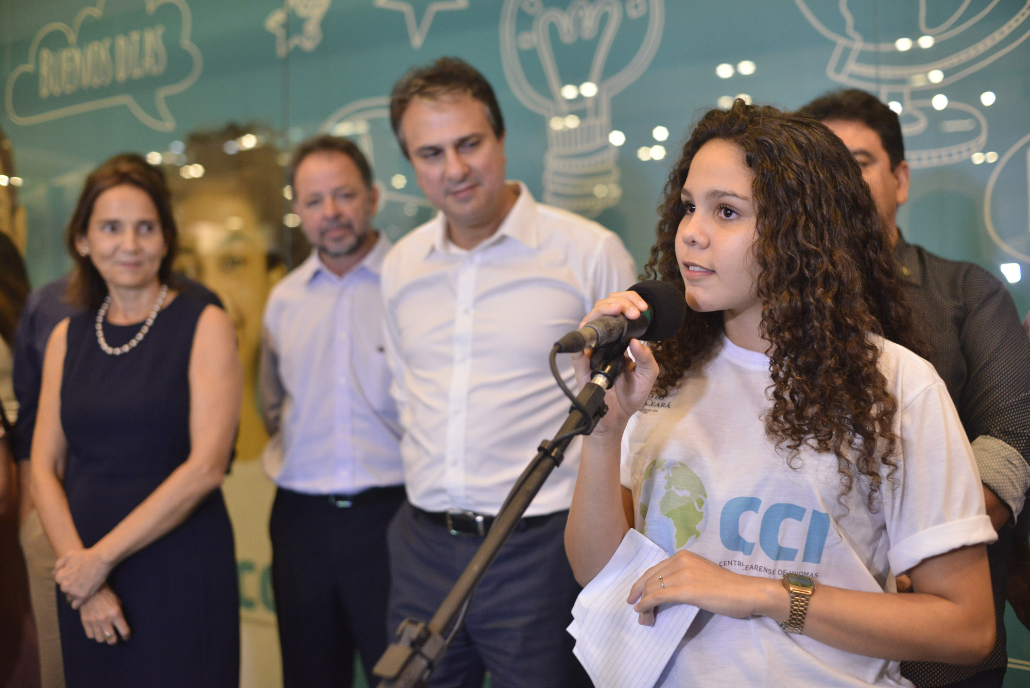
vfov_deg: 37.9
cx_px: 515
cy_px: 344
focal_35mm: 35
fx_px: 1002
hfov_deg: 54.4
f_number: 2.8
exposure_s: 1/500
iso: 3200
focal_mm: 35
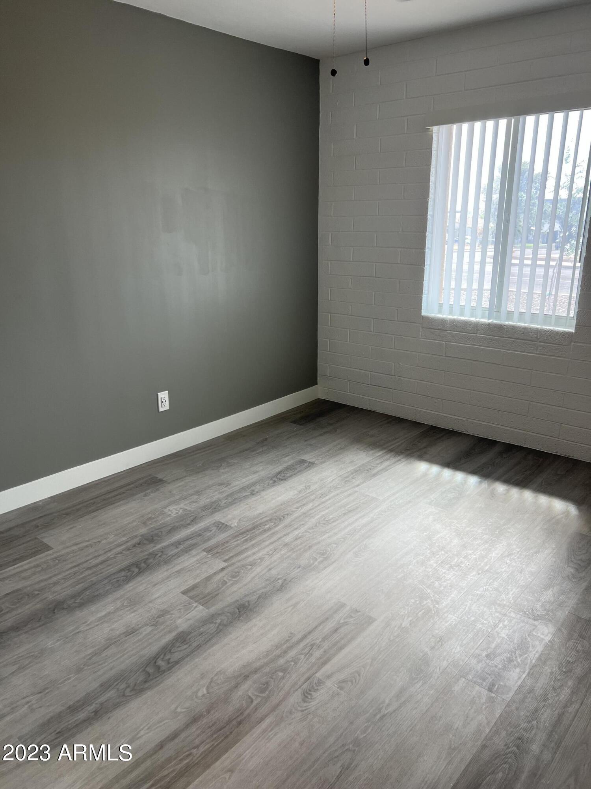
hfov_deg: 53.1
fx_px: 592
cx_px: 296
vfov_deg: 67.3
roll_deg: +0.8
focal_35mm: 26
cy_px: 394
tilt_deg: -15.6
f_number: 1.5
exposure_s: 1/120
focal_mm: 5.7
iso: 80
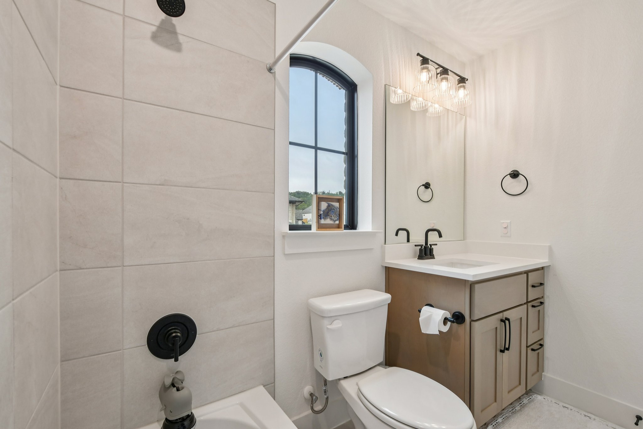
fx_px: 268
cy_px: 214
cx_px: 322
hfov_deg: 100.4
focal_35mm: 15
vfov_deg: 77.3
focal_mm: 10
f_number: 8
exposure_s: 1/125
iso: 400
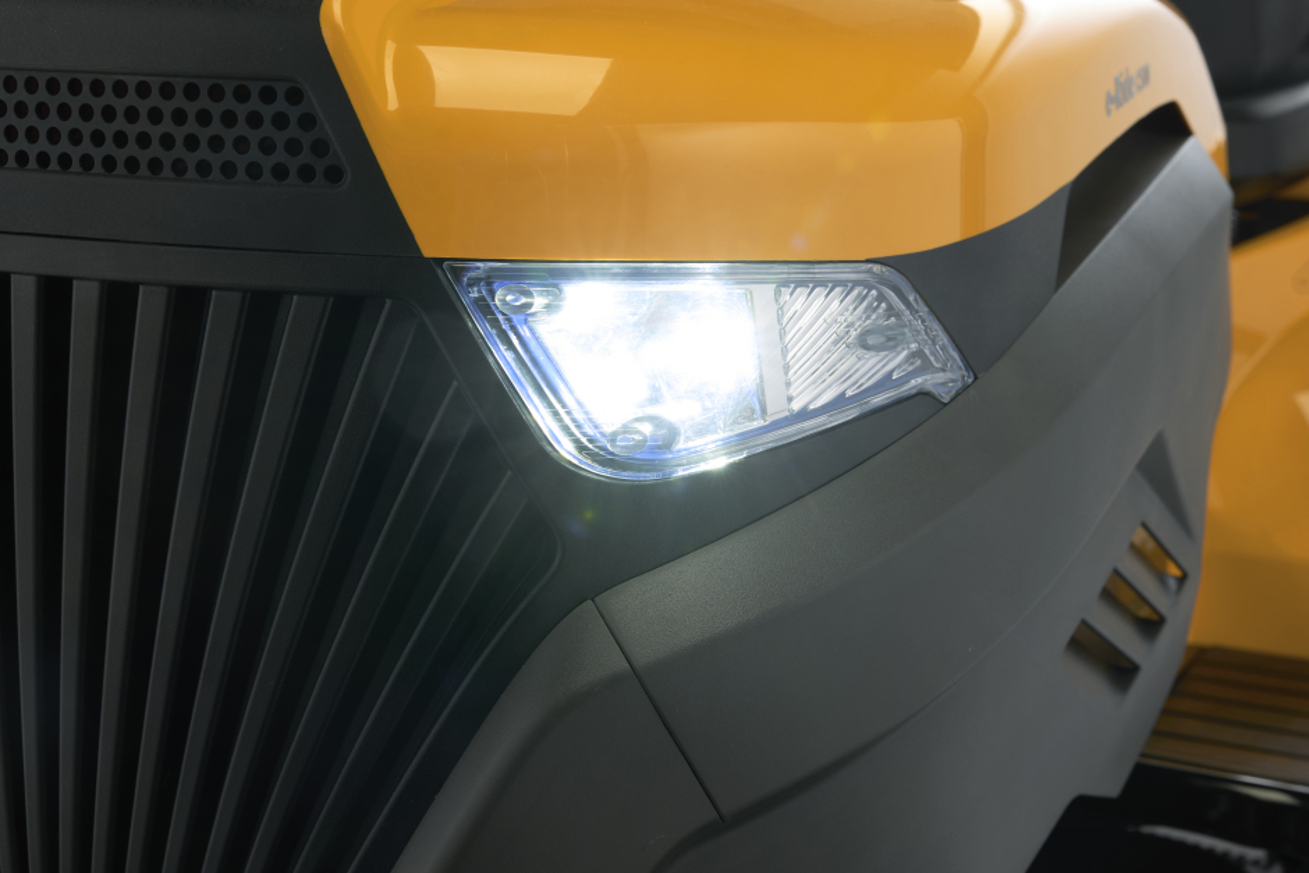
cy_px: 436
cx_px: 654
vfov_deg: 24.6
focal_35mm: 55
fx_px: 2000
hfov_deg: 36.2
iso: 50
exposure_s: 1/5
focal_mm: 55
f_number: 13
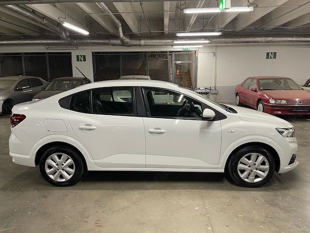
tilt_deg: -10.1
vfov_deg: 54.9
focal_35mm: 25
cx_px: 155
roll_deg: +0.5
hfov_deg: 69.4
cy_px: 116
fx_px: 224
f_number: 1.6
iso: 160
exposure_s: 1/50
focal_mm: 5.1
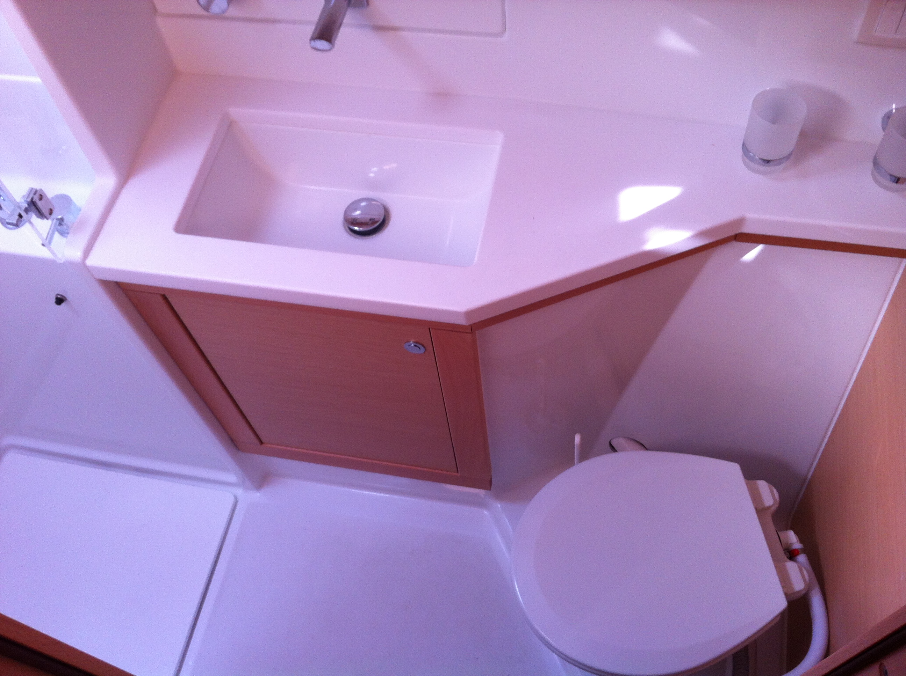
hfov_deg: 52.7
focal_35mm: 35
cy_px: 338
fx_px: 915
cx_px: 453
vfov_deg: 40.6
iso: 80
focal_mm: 3.85
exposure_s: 1/15
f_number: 2.8
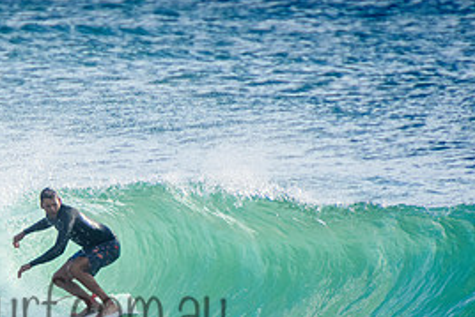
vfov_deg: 1.1
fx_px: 17135
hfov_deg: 1.6
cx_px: 39
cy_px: 290
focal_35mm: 1298
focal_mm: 400
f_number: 5.6
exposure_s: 1/2000
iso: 360
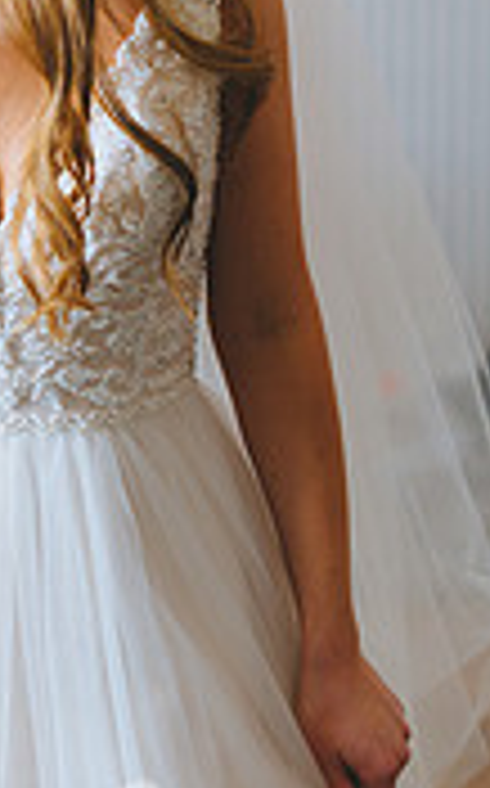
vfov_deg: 15.8
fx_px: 2806
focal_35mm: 131
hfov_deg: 9.9
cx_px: 25
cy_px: 86
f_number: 2.2
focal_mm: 50
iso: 250
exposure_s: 1/125
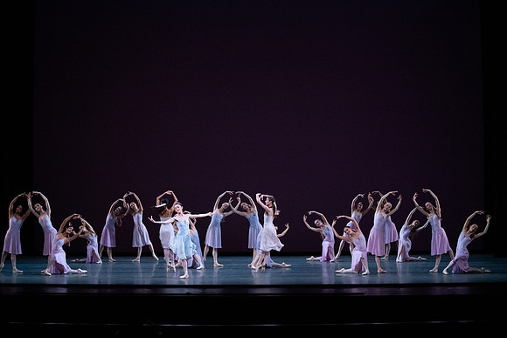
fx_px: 986
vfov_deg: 19.5
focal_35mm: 70
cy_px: 169
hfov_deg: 28.8
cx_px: 254
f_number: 10
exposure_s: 1/400
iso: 12800
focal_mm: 70
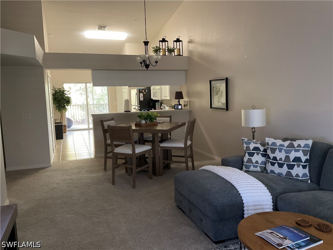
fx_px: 279
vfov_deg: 48.2
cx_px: 166
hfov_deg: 61.7
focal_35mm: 29
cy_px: 125
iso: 200
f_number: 1.8
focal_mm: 3
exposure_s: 1/40
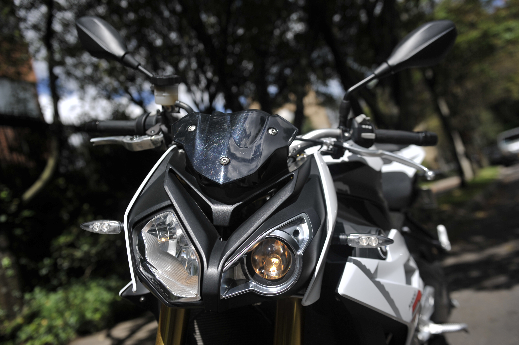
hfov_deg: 53.2
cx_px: 260
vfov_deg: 36.8
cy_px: 172
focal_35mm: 36
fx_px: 519
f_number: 3.5
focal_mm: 36
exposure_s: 1/2500
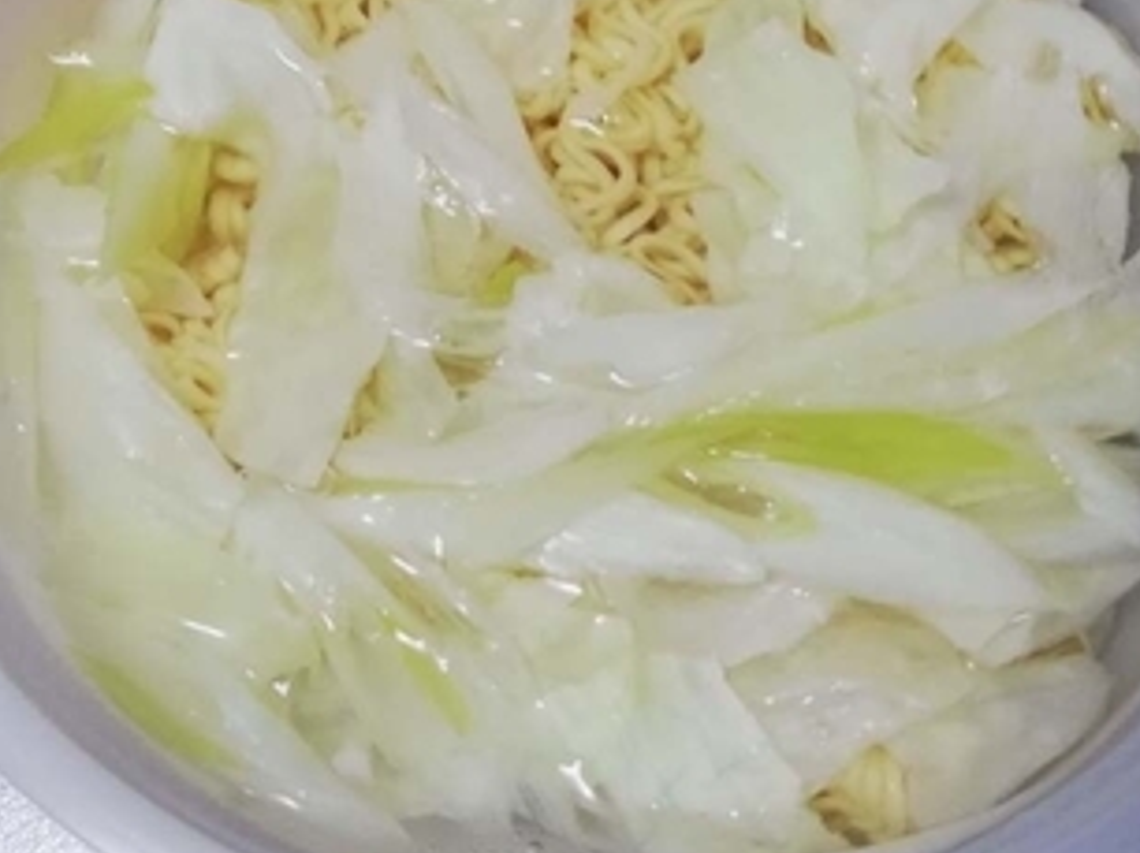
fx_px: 1678
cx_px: 548
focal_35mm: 51
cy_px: 231
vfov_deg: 28.2
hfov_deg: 37.5
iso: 200
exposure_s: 1/30
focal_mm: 3.81
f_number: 2.2
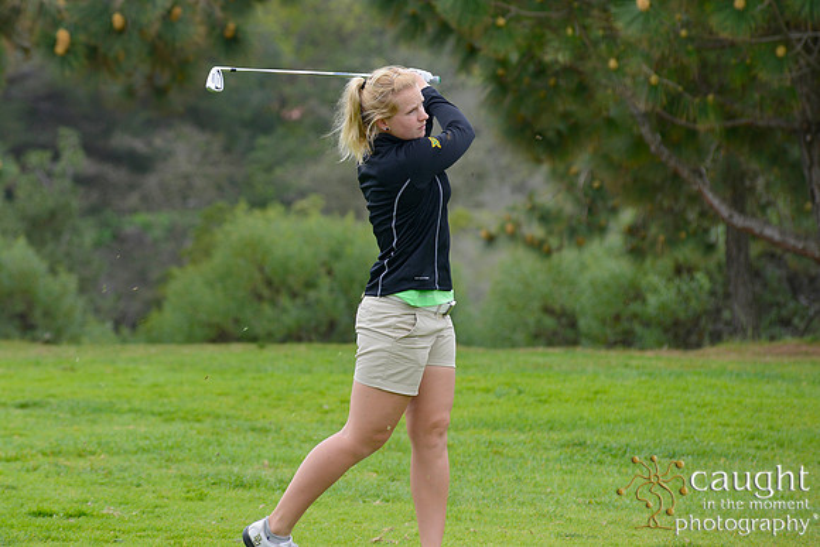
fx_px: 4556
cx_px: 410
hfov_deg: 10.3
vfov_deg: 6.9
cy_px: 274
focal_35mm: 200
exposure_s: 1/250
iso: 250
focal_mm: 200
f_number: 7.1
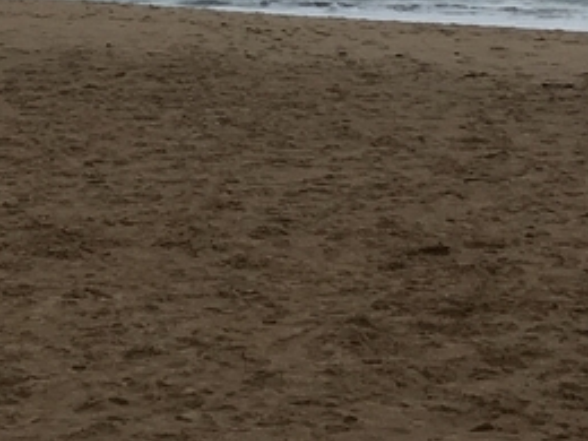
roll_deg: +0.2
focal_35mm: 134
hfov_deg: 14.3
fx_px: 2276
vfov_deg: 10.2
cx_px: -102
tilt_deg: +7.9
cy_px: -468
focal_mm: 4.15
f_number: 2.2
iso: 25
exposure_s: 1/1261
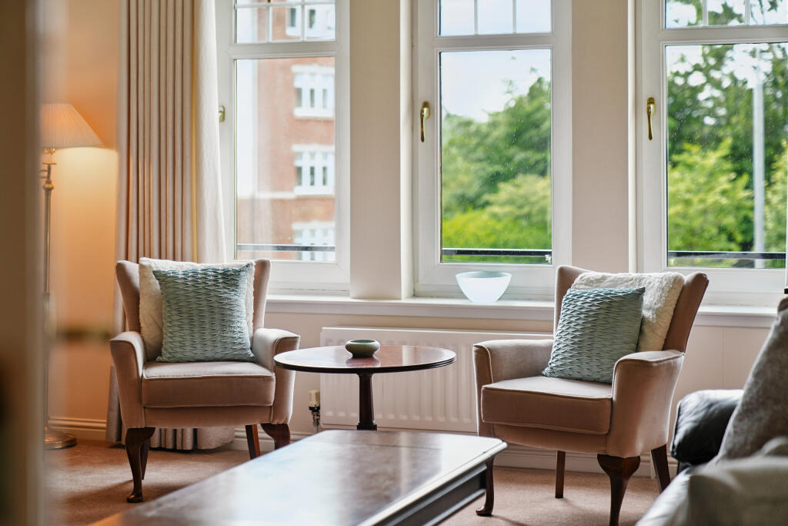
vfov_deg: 19.5
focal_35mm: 70
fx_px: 1532
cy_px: 263
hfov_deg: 28.8
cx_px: 394
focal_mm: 70
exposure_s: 1/200
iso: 320
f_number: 2.8
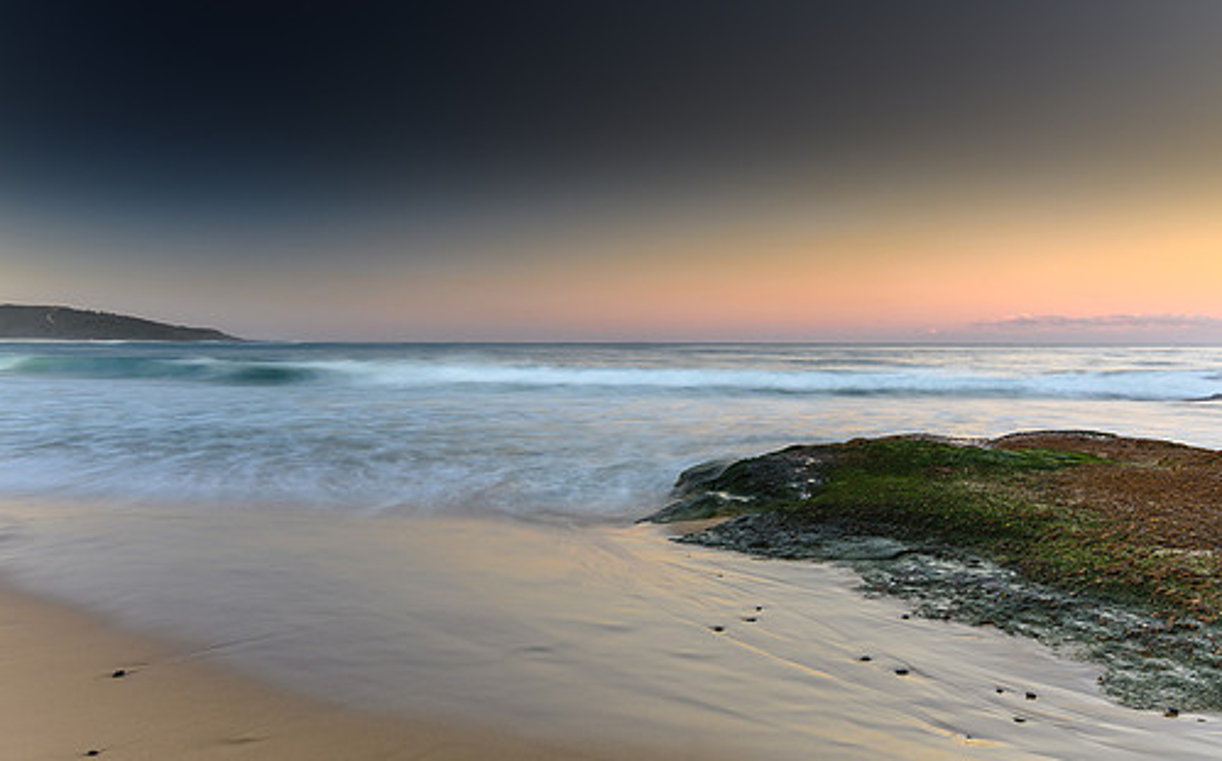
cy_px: 392
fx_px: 965
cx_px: 647
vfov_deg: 43.1
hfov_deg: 64.6
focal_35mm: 29
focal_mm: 16
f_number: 8
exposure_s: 2
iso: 50
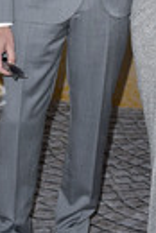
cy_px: 7
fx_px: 836
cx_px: 110
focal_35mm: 129
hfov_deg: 10.6
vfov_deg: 15.6
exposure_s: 1/250
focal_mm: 42
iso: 320
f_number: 6.3
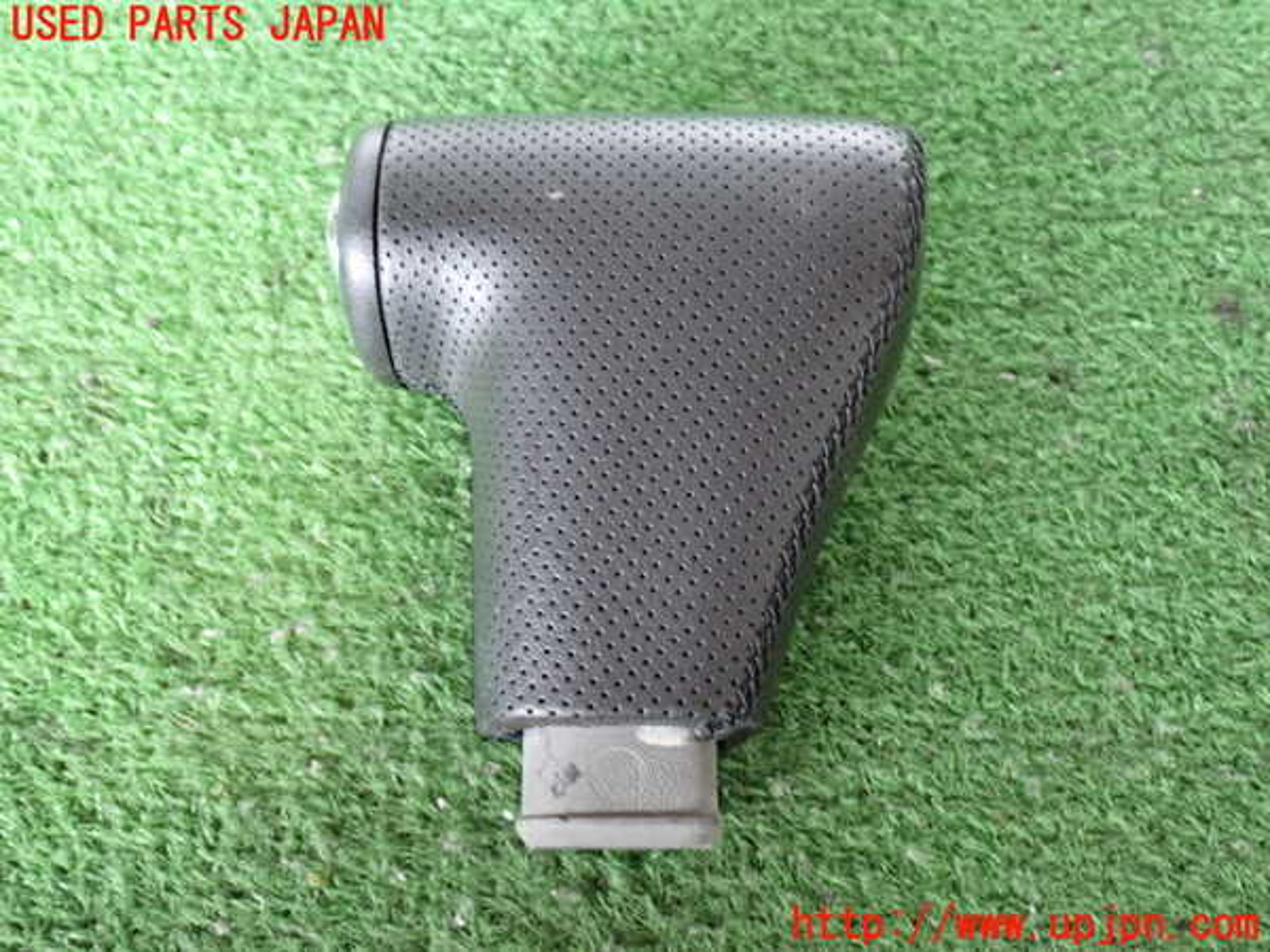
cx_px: 635
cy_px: 476
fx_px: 1504
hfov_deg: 45.8
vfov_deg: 35.1
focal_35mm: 41
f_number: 2.8
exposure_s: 1/30
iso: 800
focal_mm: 7.31
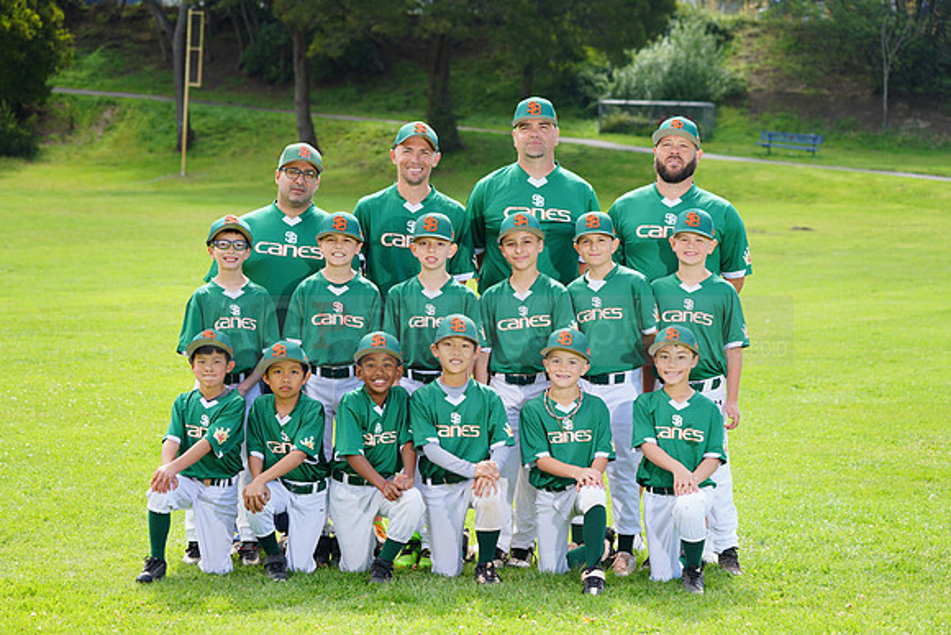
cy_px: 318
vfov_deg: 13.7
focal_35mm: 100
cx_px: 476
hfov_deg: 20.4
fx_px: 2642
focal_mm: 100
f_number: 5.6
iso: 100
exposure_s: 1/250
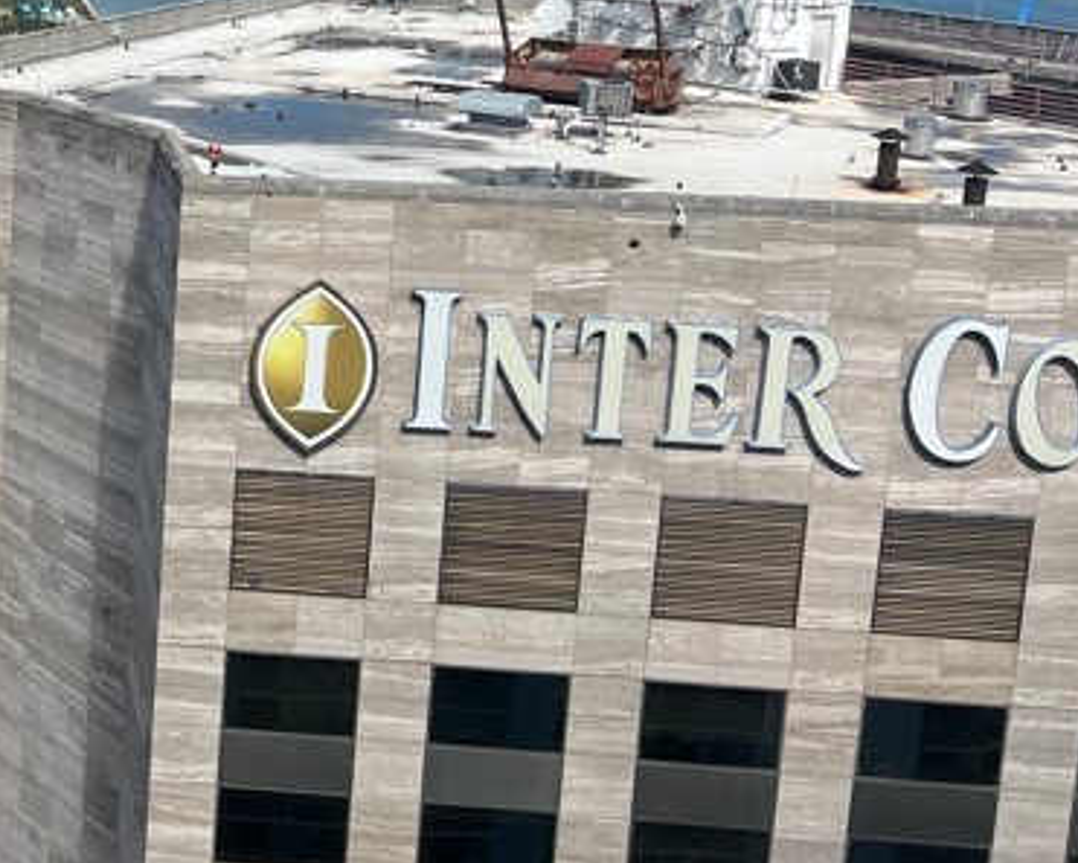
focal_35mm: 70
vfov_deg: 21.5
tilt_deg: -10.6
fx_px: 2234
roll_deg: -1.0
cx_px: -378
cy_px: 128
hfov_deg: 23.5
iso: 50
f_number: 1.5
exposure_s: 1/7463
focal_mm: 5.7
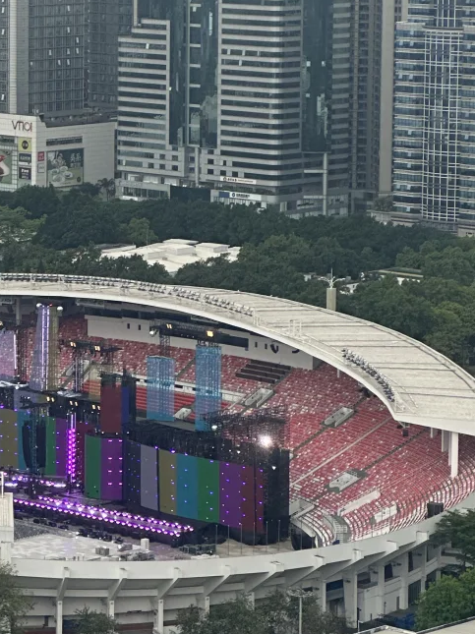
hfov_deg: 8.6
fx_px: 3150
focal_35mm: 172
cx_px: -27
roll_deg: -0.6
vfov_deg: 11.5
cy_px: 212
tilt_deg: -7.2
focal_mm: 9
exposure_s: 1/99
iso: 40
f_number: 2.8
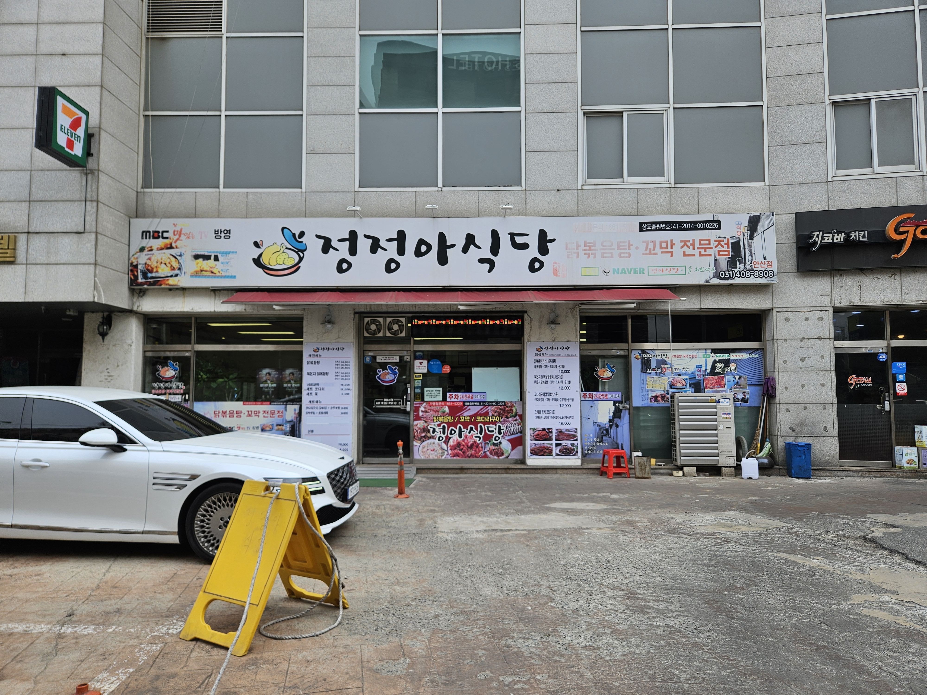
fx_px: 616
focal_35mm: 23
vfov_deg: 58.9
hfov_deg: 73.9
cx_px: 464
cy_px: 348
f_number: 1.8
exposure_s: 1/801
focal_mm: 5.4
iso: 25
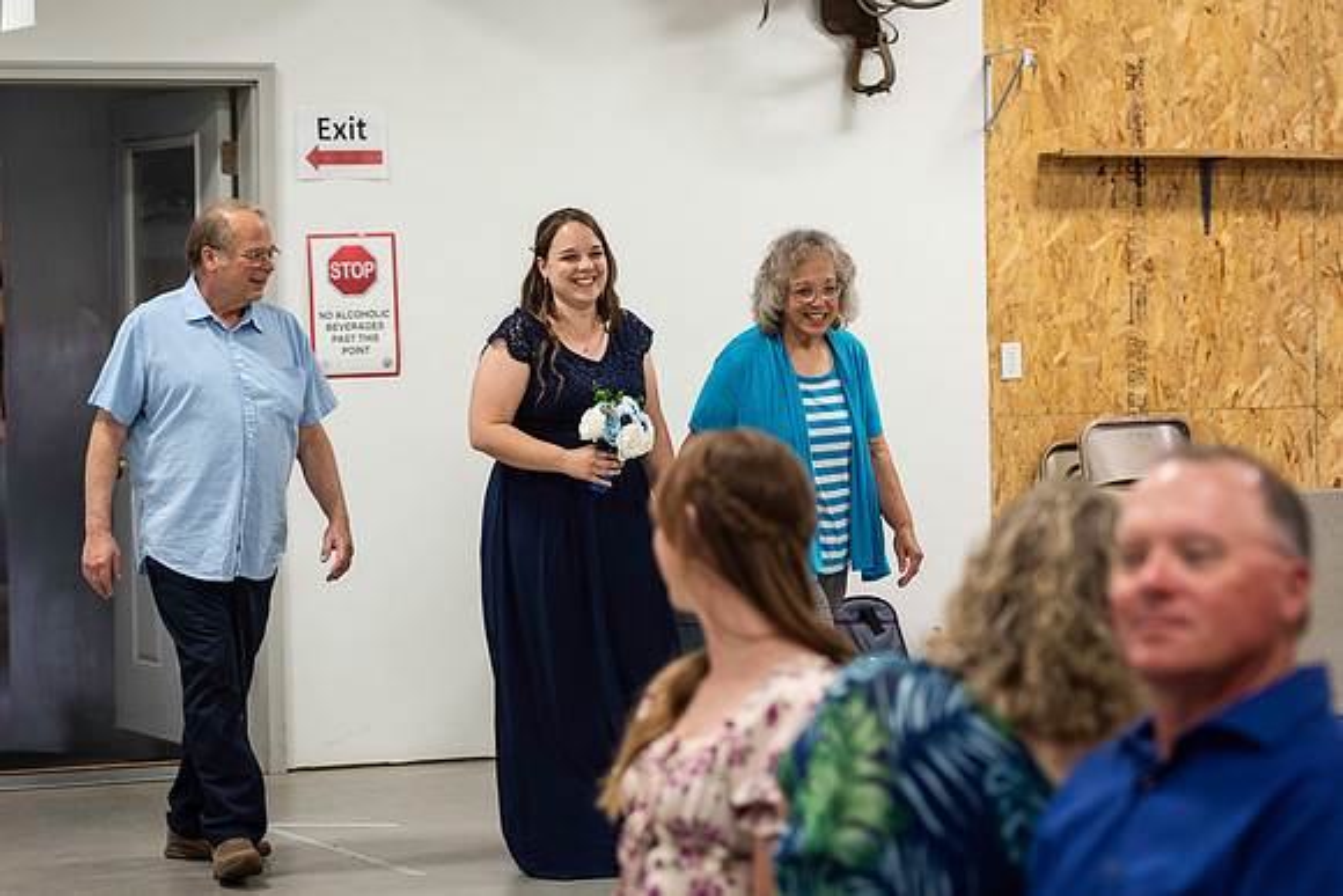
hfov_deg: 19.0
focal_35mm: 107
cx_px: 497
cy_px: 332
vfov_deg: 12.8
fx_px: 3995
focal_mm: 85
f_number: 3.5
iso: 640
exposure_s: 1/160
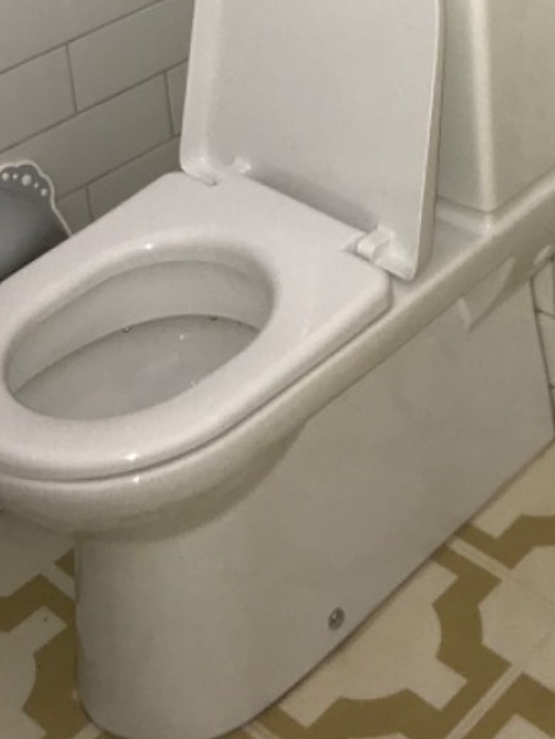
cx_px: 515
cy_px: -262
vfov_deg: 22.5
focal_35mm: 76
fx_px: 1623
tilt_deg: -15.2
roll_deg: +2.5
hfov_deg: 19.0
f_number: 1.8
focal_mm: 3.99
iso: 50
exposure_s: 1/33
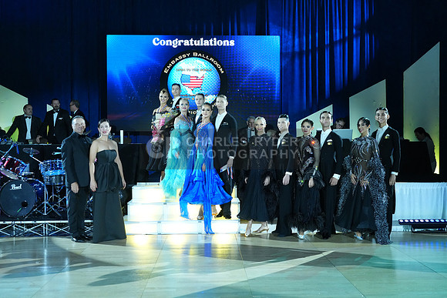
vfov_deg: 35.1
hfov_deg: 50.7
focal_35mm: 38
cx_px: 224
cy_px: 149
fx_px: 472
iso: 3200
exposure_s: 1/200
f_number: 5.6
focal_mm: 38
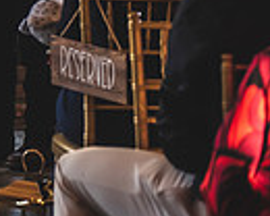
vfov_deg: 5.1
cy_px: -144
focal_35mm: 299
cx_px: -322
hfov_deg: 6.2
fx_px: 2389
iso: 500
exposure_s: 1/160
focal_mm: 70
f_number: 2.8
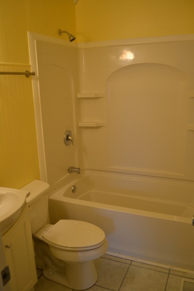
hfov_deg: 40.0
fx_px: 267
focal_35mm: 33
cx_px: 97
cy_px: 146
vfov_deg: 57.2
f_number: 4.5
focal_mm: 22
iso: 400
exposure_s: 1/80
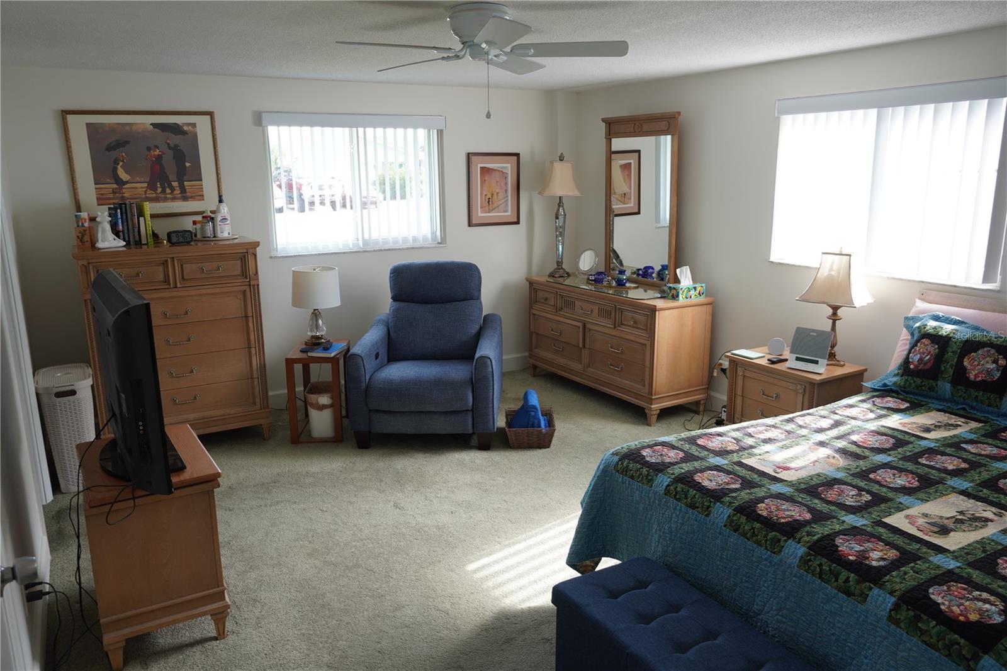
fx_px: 755
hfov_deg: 67.4
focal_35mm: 27
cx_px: 504
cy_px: 336
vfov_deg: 47.9
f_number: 3.5
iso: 125
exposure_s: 1/30
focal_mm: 18
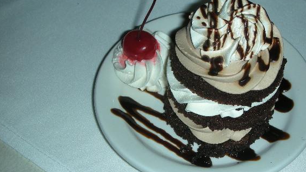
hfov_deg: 39.8
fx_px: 422
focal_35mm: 52
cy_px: 98
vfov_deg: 23.0
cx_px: 172
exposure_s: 1/60
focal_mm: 5.8
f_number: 2.8
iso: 50
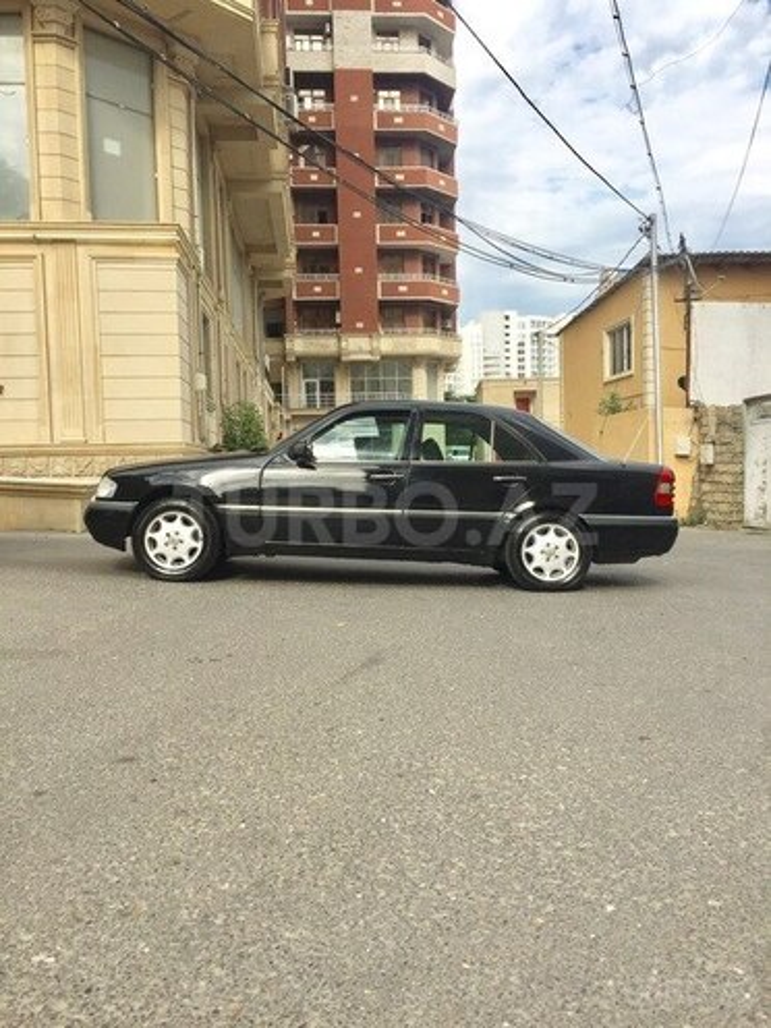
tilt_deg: -1.9
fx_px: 861
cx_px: 386
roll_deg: +1.4
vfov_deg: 61.7
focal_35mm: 29
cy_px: 514
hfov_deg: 48.2
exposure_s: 1/1319
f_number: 2.2
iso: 32
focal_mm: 4.15
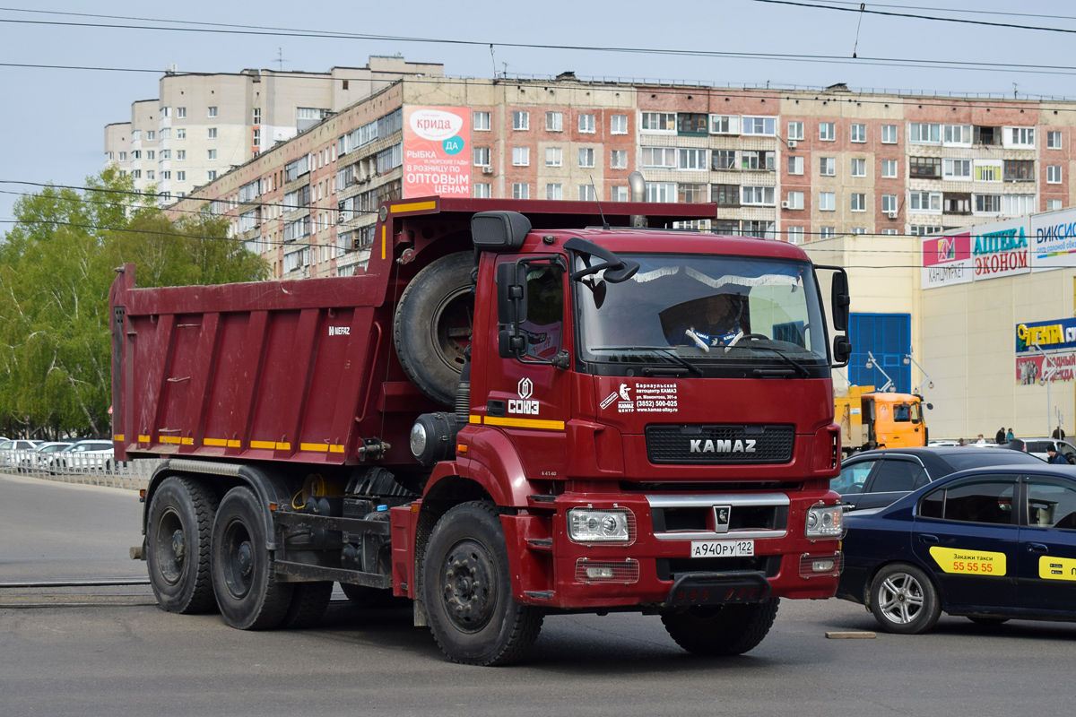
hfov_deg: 28.1
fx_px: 2152
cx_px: 538
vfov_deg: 18.9
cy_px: 358
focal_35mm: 72
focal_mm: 48
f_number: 6.3
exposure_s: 1/800
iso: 200
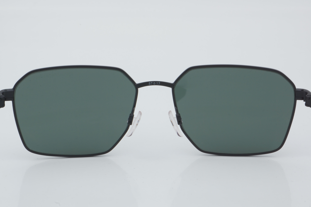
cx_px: 156
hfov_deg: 24.6
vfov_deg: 16.6
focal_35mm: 82
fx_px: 713
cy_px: 104
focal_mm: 55
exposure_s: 1/4
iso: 100
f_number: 32
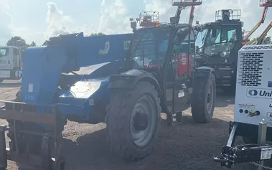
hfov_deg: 48.7
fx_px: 297
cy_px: 123
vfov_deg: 31.5
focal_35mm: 40
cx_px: 98
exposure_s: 1/2611
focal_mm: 4.25
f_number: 1.8
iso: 25
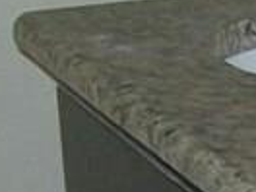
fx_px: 2071
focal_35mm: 280
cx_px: 566
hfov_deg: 6.8
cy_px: 390
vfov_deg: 5.2
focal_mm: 6
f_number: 2.7
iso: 160
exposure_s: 1/60
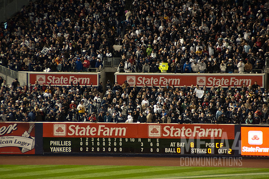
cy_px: 90
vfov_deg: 5.1
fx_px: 2016
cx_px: 134
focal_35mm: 270
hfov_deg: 7.6
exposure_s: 1/125
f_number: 4.8
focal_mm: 180
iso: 640
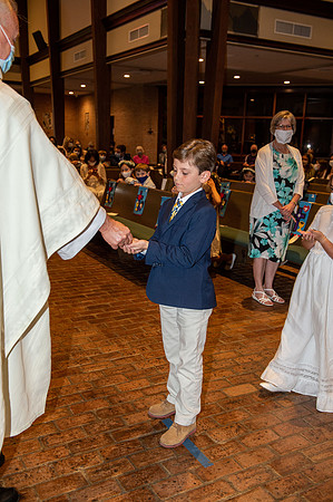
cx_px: 166
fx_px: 501
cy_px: 251
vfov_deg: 53.2
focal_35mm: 36
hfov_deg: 36.8
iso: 1600
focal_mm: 36
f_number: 5
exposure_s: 1/125
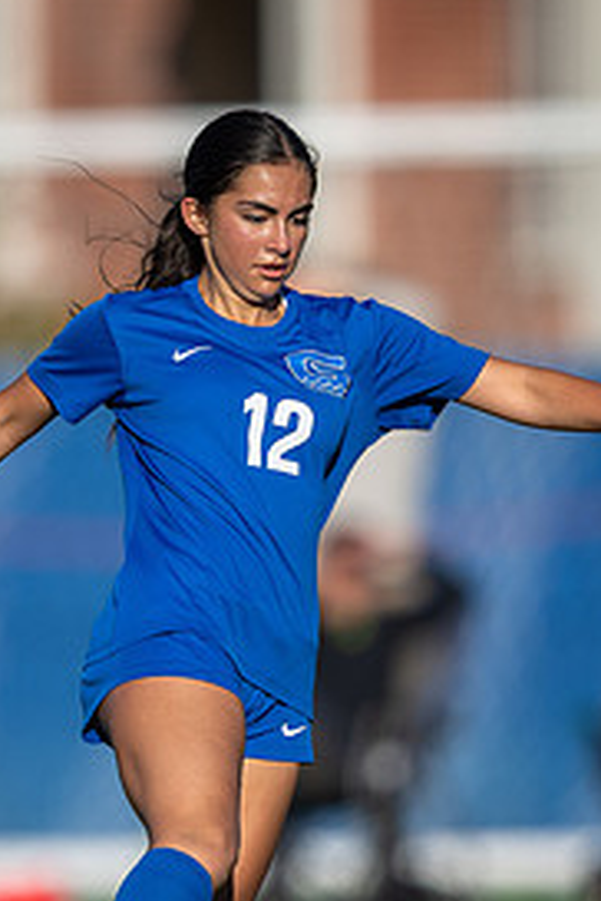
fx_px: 32026
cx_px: 77
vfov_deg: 1.6
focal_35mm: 1279
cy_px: 561
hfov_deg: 1.1
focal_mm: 400
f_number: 2.8
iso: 90
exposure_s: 1/2000
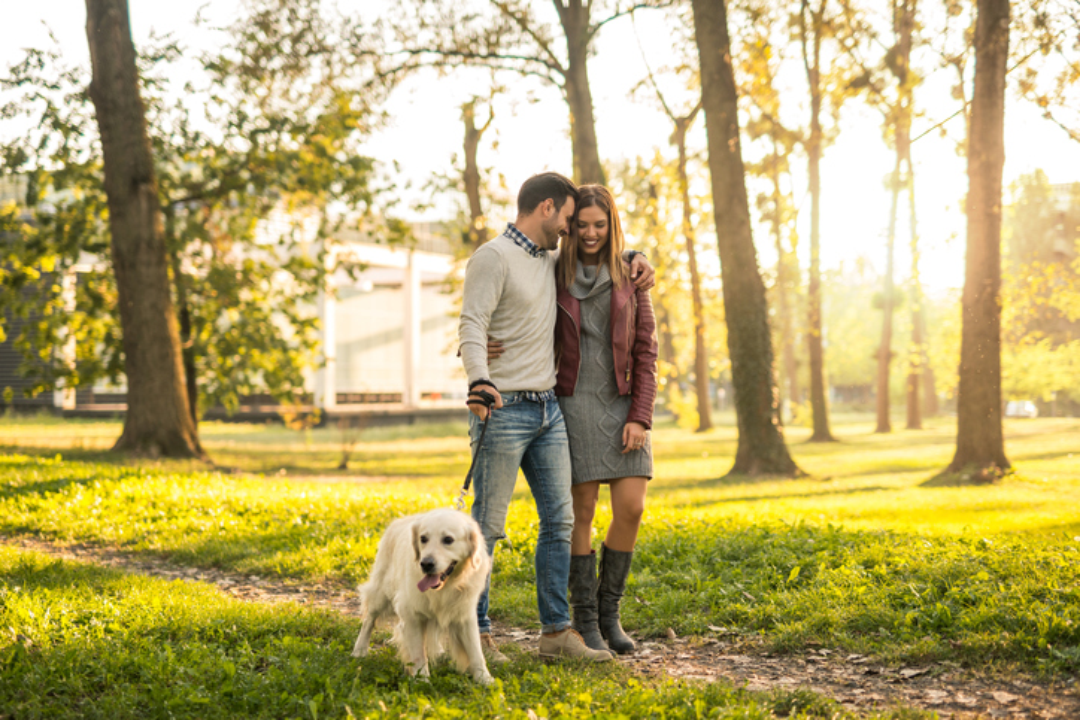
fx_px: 1500
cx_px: 540
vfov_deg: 27.0
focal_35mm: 50
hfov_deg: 39.6
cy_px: 360
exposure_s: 1/500
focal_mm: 50
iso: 200
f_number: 1.8
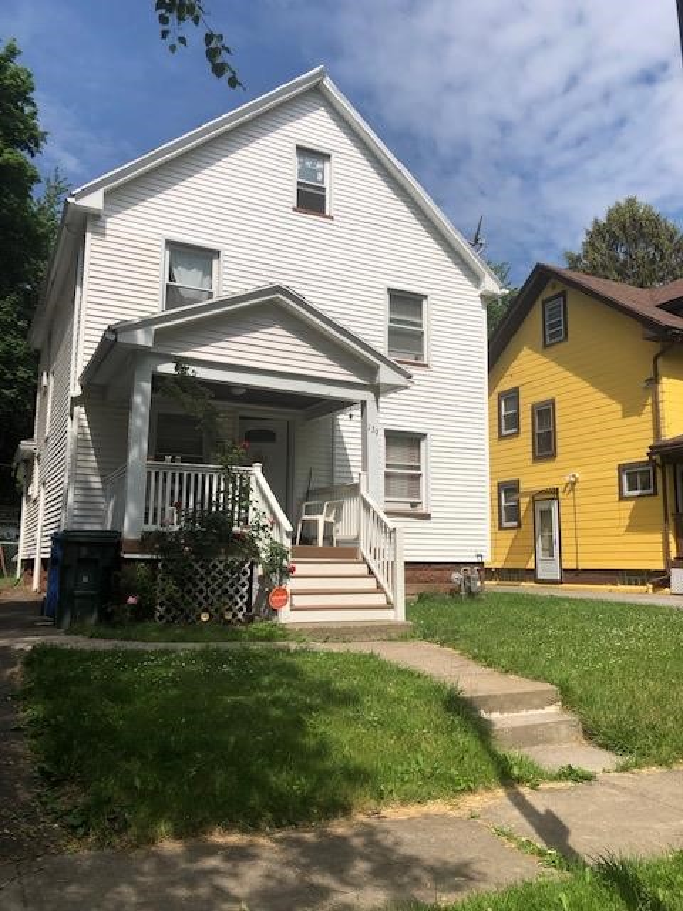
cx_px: 342
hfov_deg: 49.7
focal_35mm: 28
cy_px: 456
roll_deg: -0.8
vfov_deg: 63.4
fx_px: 737
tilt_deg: +7.8
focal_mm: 4
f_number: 1.8
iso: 20
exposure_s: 1/4049
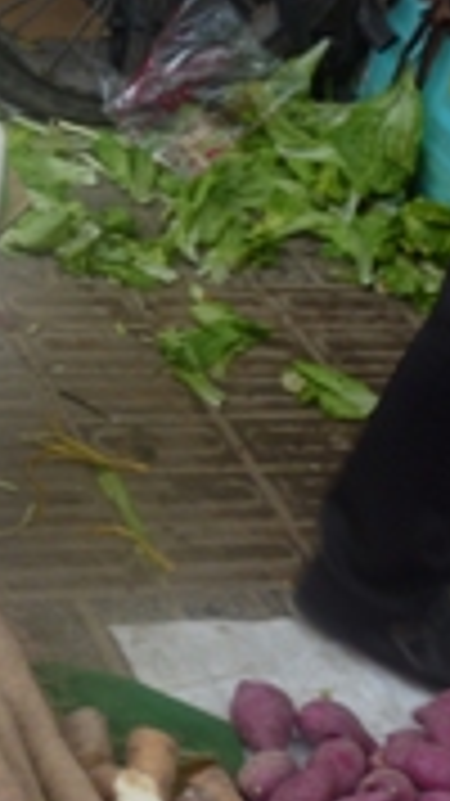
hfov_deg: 14.0
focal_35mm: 82
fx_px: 1741
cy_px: 623
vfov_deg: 25.5
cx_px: -182
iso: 80
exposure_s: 1/40
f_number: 3.5
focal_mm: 5.7
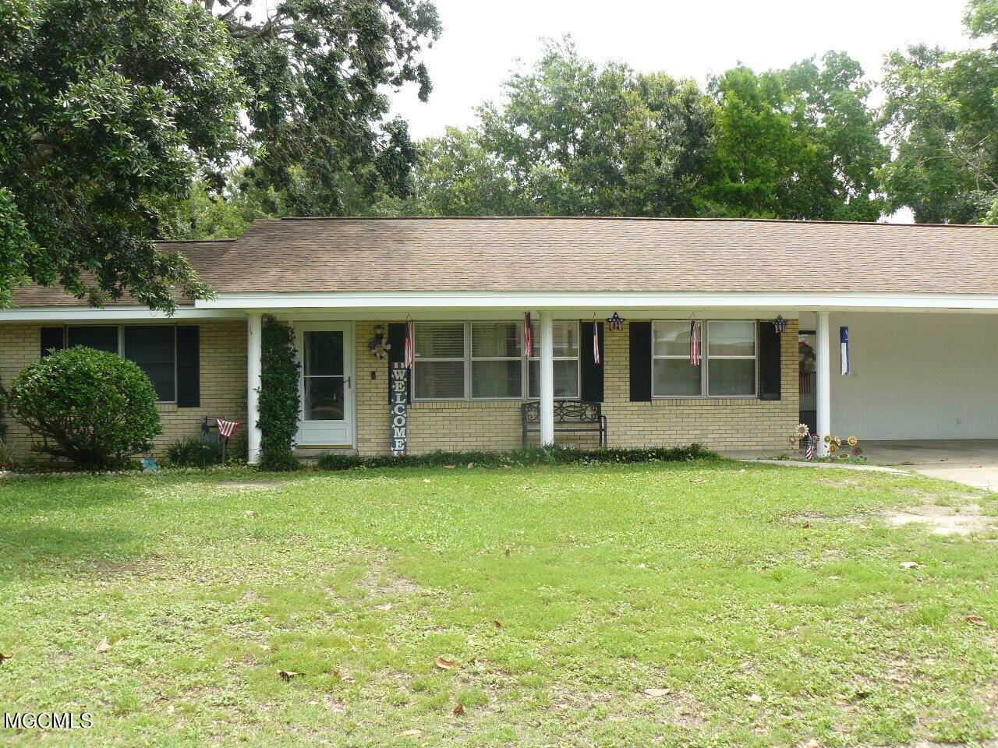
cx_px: 499
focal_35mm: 36
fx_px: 1038
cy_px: 374
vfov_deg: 39.7
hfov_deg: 51.4
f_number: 4
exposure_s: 1/200
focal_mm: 6
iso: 100
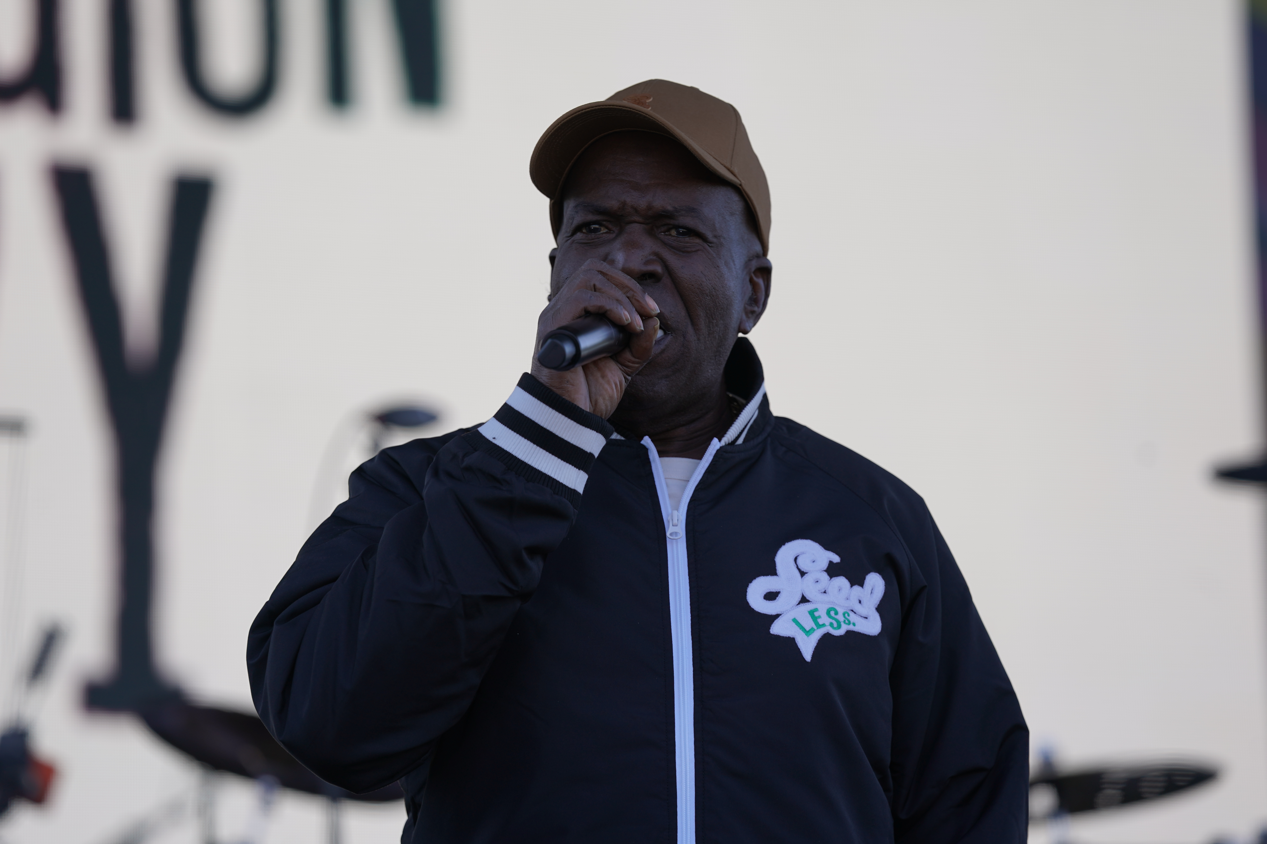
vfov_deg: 6.9
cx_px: 634
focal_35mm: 200
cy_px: 422
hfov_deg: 10.3
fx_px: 7038
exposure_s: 1/320
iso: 100
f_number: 4
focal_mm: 200
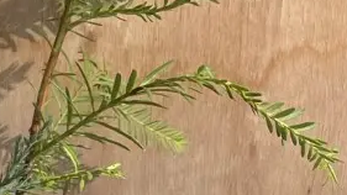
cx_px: -115
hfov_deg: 14.2
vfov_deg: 8.1
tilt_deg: -9.7
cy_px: -165
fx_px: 1334
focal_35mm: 145
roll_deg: -1.3
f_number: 1.6
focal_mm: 4.2
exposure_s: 1/1949
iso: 32
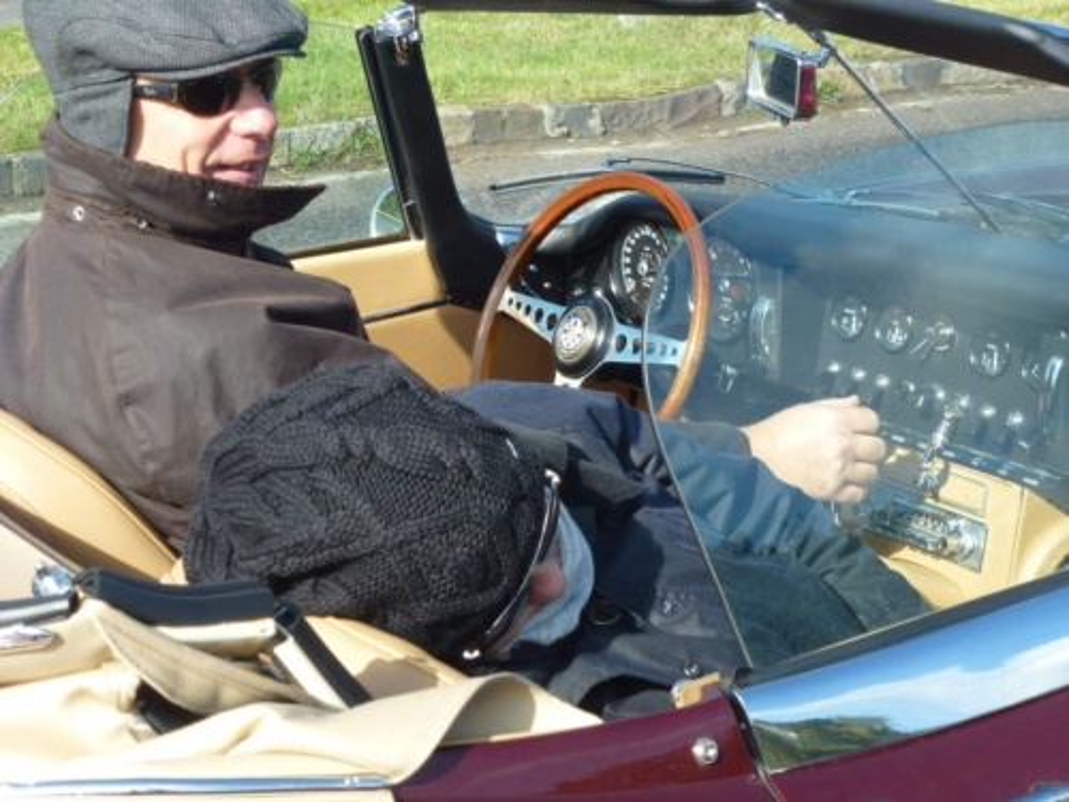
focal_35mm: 71
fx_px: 2193
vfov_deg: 20.7
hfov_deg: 27.4
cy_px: 401
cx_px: 534
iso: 100
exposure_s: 1/250
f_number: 4.7
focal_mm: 12.7
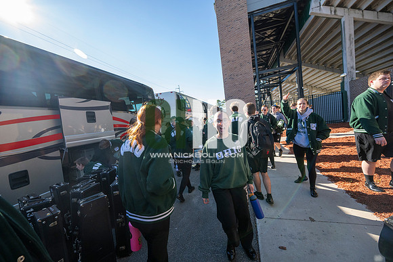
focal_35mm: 14
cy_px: 131
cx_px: 196
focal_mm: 14
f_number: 5
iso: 1250
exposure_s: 1/2000
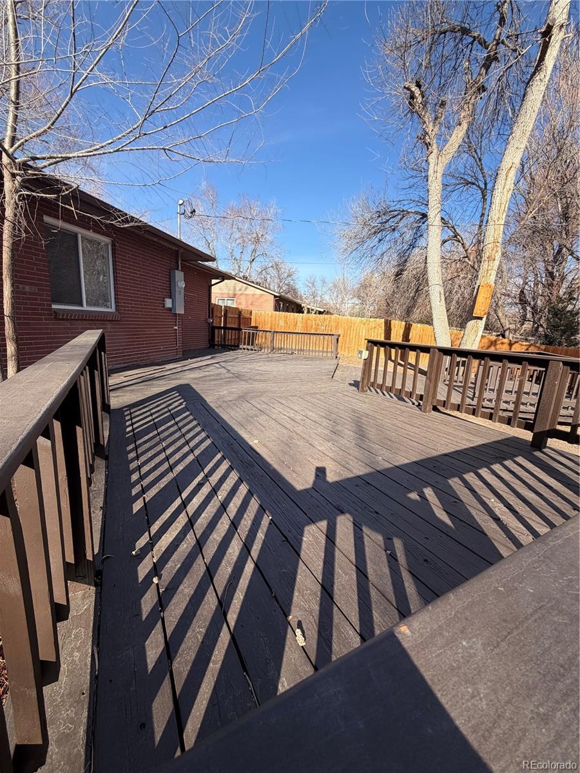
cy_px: 386
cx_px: 290
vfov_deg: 102.1
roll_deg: -3.0
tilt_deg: -11.4
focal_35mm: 14
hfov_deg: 85.7
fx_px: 313
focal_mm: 2.22
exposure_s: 1/751
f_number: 2.2
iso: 40
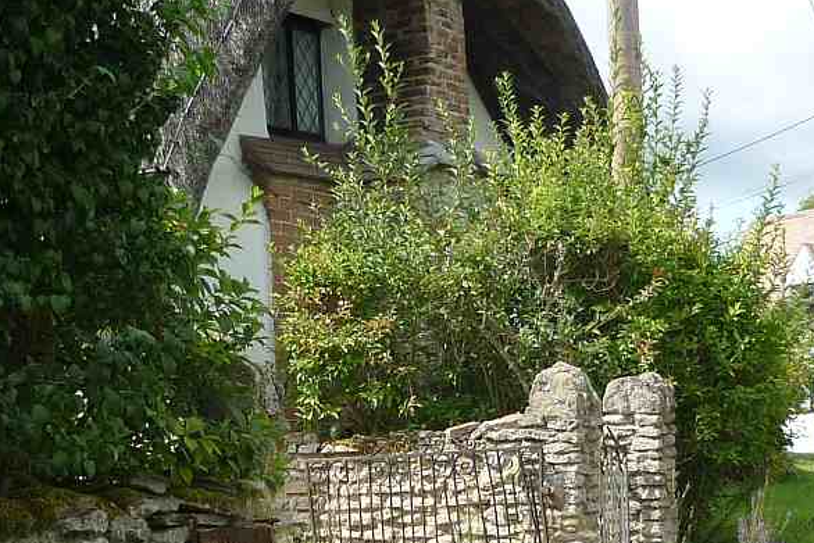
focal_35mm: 60
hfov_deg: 33.1
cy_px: 342
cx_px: 542
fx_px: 1357
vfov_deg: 22.6
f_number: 2.8
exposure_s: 1/640
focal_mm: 5.5
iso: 80
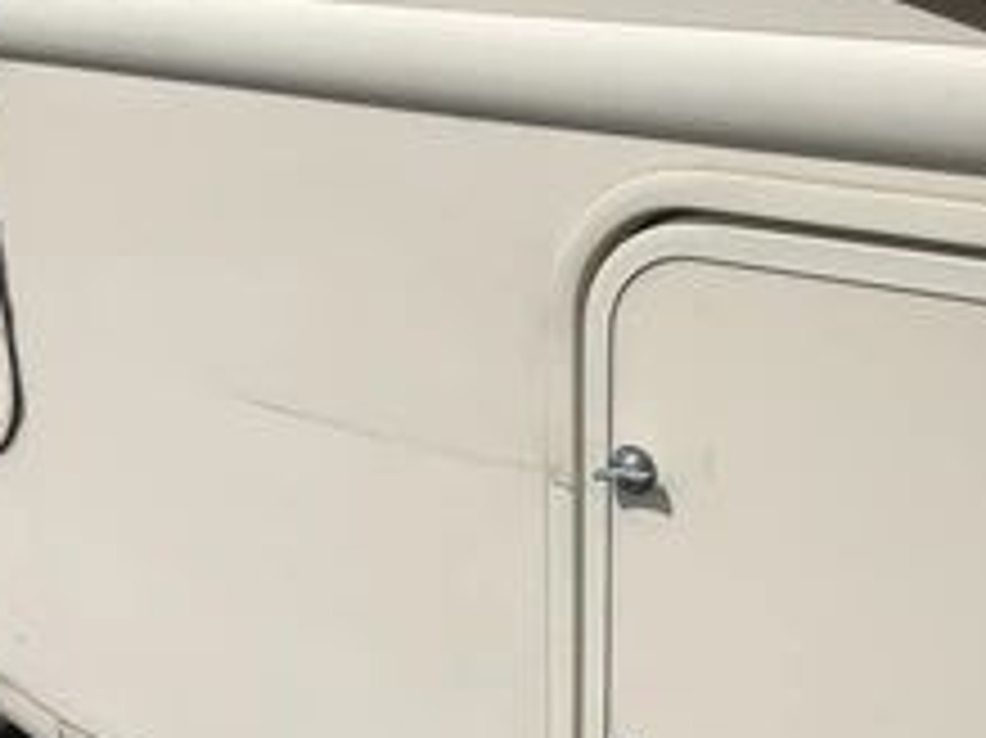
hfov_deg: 36.2
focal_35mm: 53
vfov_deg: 27.3
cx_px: 477
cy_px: 500
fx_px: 1509
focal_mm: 3
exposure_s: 1/7407
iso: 25
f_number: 1.8
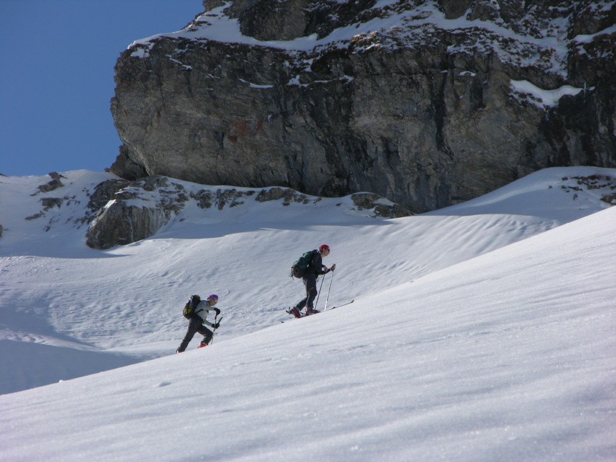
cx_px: 308
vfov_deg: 5.3
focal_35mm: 280
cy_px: 231
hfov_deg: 7.1
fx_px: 4983
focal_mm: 71.2
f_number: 5.9
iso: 50
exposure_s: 1/396
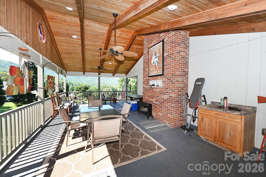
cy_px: 88
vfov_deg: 81.1
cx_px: 133
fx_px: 103
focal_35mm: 14
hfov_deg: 104.3
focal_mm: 14
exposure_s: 1/200
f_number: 4.5
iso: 200
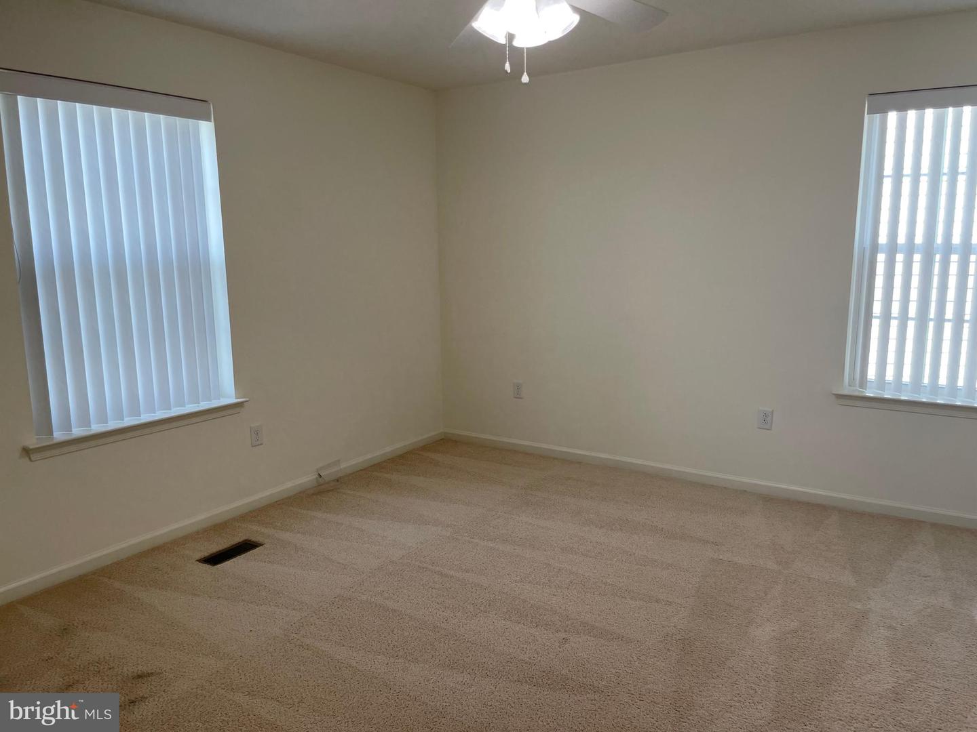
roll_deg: +0.7
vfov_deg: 53.1
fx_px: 734
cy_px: 366
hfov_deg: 67.3
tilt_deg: -10.0
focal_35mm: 26
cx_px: 488
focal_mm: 4.2
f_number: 1.6
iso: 40
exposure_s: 1/120
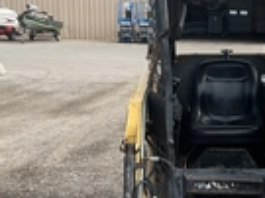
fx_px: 658
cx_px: 239
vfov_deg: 16.9
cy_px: 171
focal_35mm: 86
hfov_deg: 22.2
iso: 25
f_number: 1.8
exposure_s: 1/781
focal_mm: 3
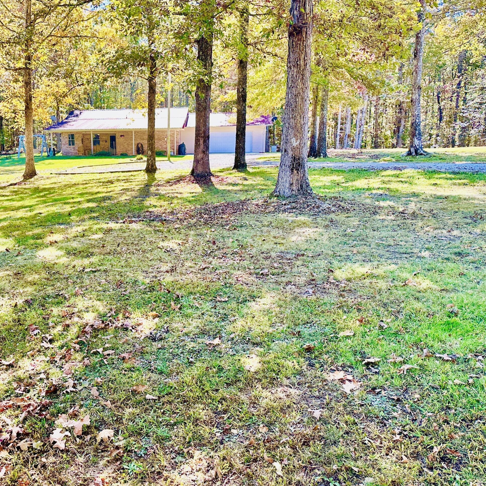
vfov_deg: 49.7
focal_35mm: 33
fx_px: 524
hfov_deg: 48.0
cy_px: 237
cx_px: 128
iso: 80
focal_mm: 6.86
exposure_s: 1/419
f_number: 1.78
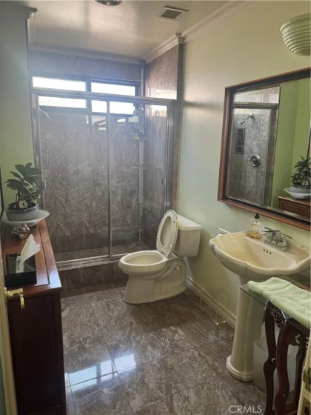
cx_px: 156
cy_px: 208
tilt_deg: -10.9
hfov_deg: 56.8
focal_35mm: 24
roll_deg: -1.0
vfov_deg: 71.6
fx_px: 287
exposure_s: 1/121
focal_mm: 6.76
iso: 160
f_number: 1.78
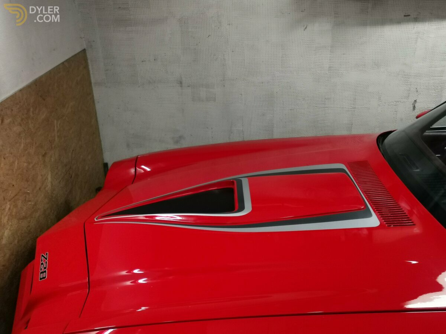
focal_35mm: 33
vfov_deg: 42.9
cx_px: 223
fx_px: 425
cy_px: 167
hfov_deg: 55.4
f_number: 1.8
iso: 250
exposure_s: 1/50
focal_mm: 5.58
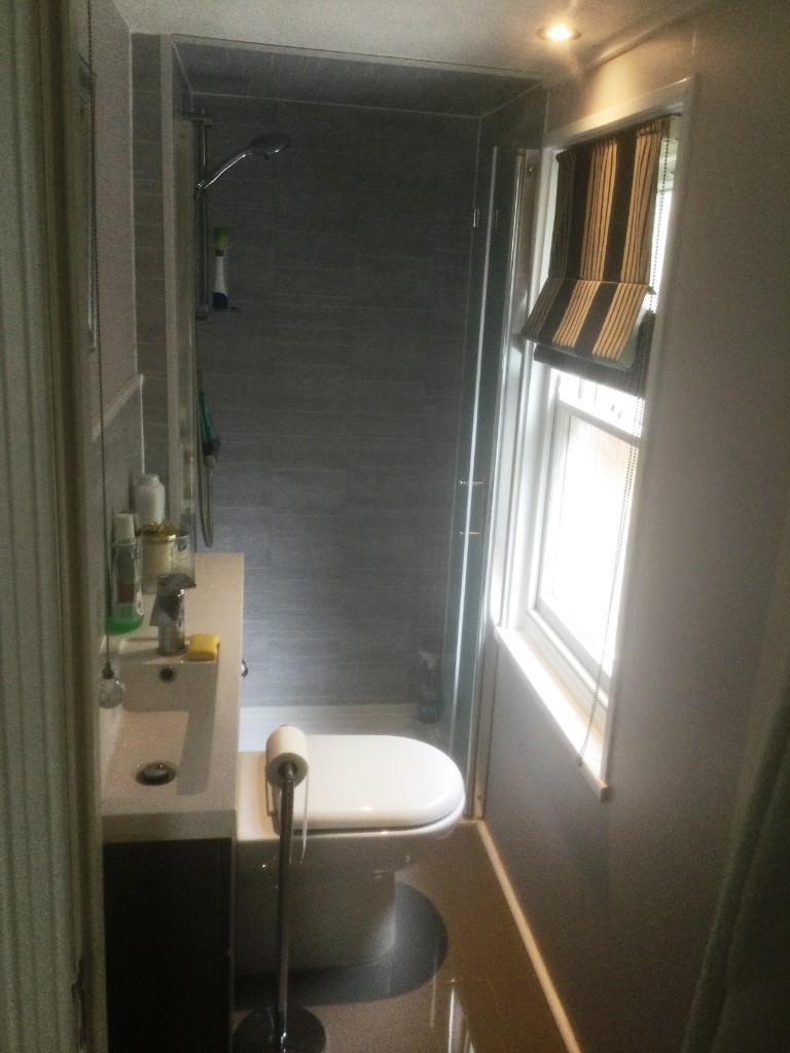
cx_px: 395
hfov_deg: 45.4
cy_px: 526
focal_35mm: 31
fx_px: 943
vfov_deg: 58.4
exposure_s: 1/33
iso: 40
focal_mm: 3.3
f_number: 2.4
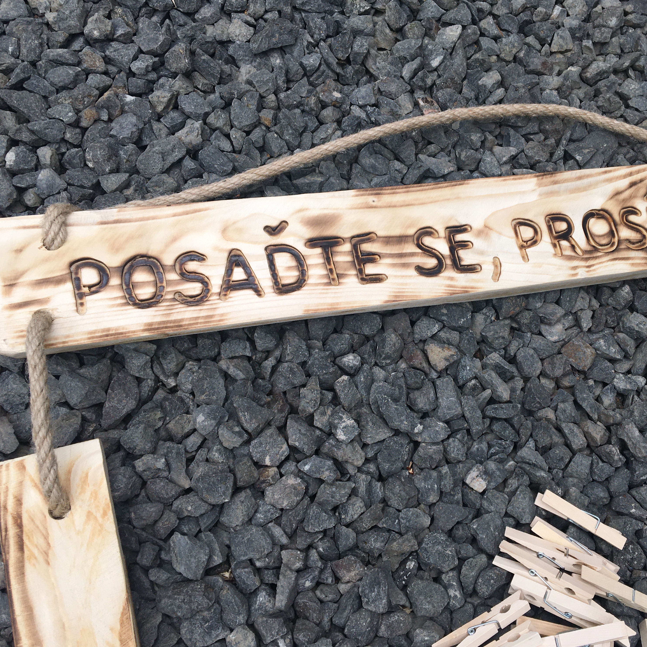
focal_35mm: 35
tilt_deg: -66.8
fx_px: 740
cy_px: 324
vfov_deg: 47.2
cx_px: 413
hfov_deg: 46.7
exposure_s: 1/553
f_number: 2.2
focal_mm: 4.15
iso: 25
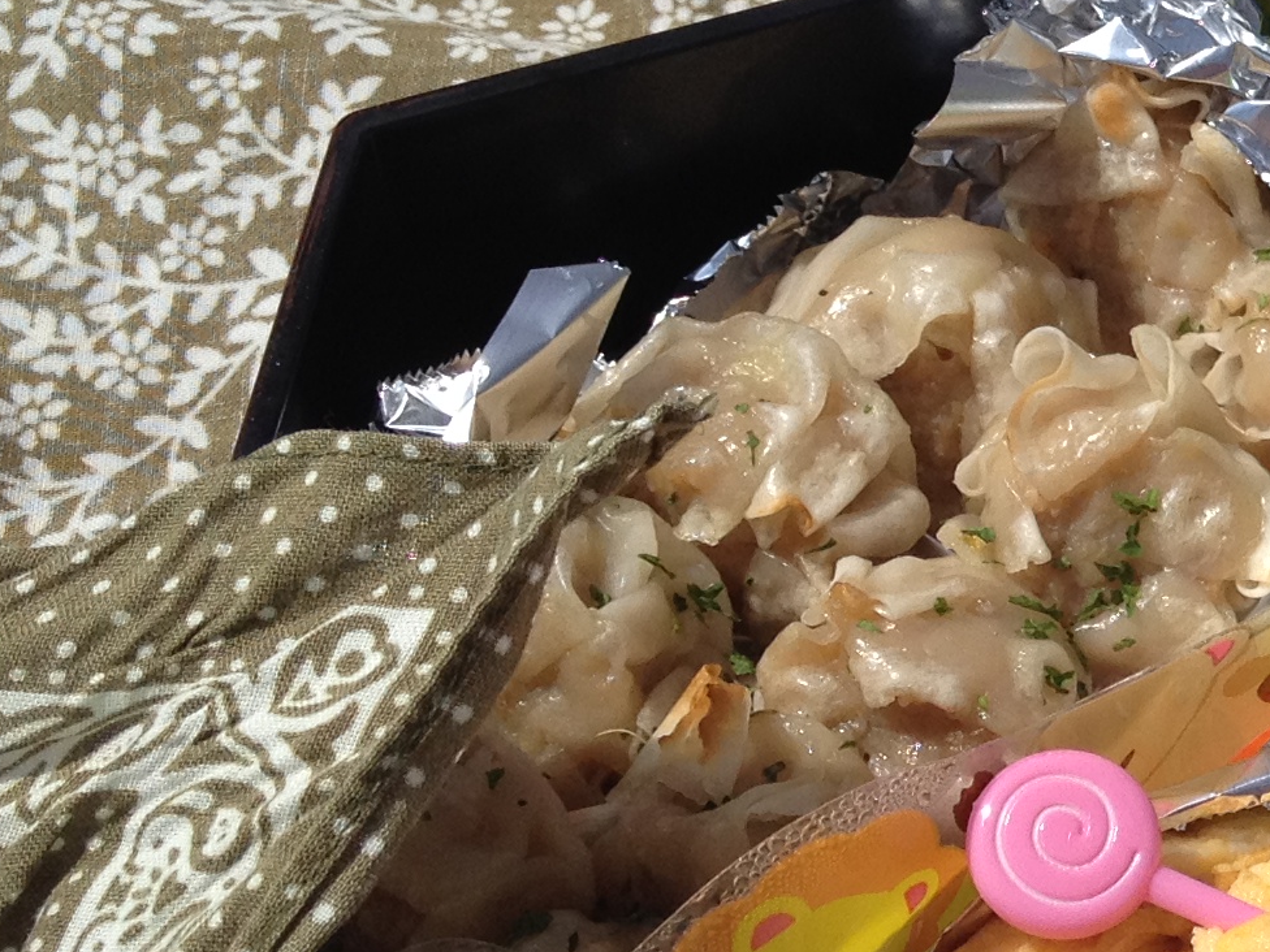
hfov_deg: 15.5
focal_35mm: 117
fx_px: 4293
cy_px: 475
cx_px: 1922
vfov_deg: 12.7
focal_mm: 4.28
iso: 64
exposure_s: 1/3067
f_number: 2.4
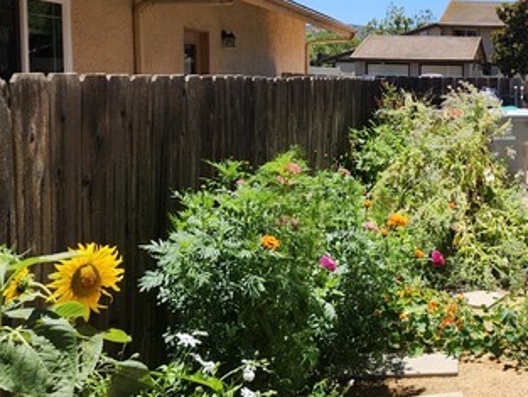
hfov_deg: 35.0
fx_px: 748
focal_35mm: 49
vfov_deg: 29.6
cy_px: 144
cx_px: 537
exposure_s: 1/1384
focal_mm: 5.4
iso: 20
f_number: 1.8
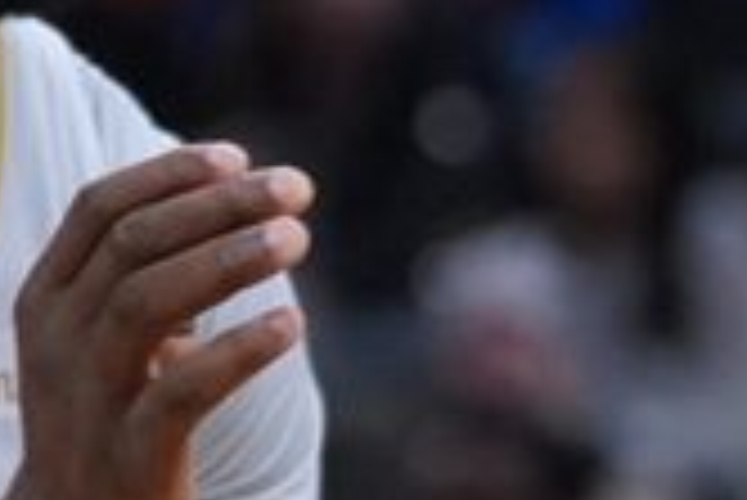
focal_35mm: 802
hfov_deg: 2.6
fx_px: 16656
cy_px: 523
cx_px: 1548
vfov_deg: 1.7
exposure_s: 1/2000
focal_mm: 111
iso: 2500
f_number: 2.8
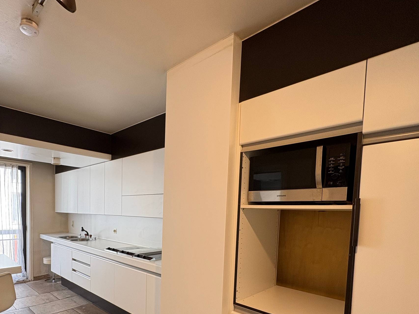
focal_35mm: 21
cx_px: 161
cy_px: 226
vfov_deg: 60.8
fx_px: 254
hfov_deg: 77.8
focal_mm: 2.22
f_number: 2.2
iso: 160
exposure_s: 1/99
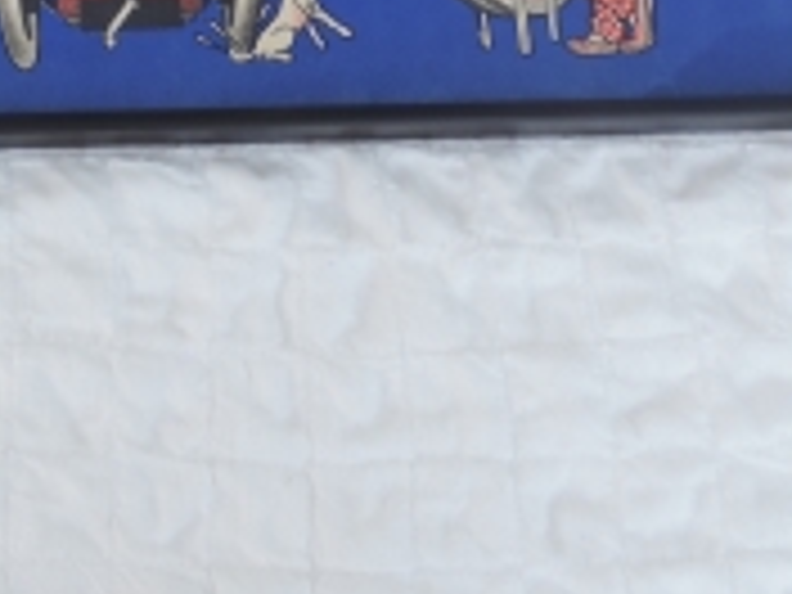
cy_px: -220
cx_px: 14
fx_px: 1876
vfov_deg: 16.8
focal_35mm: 82
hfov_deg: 22.9
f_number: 3.3
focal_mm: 4.3
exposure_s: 1/100
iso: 80
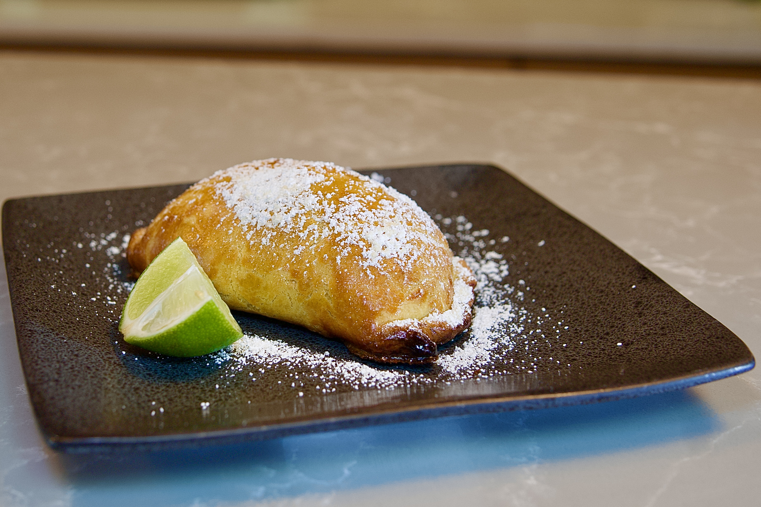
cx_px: 380
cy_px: 254
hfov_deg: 43.6
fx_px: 951
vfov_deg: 29.9
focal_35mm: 45
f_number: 4
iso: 500
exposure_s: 1/60
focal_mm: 30
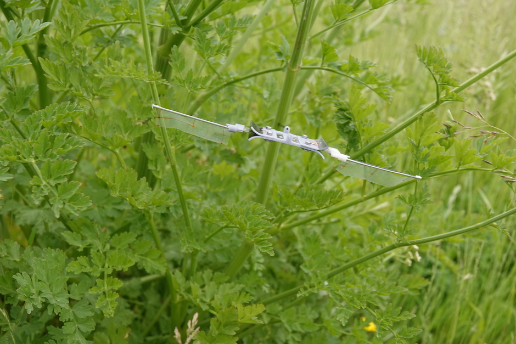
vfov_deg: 30.5
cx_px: 258
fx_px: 631
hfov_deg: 44.5
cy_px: 172
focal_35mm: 44
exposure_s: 1/60
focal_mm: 16.31
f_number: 3.2
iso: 100
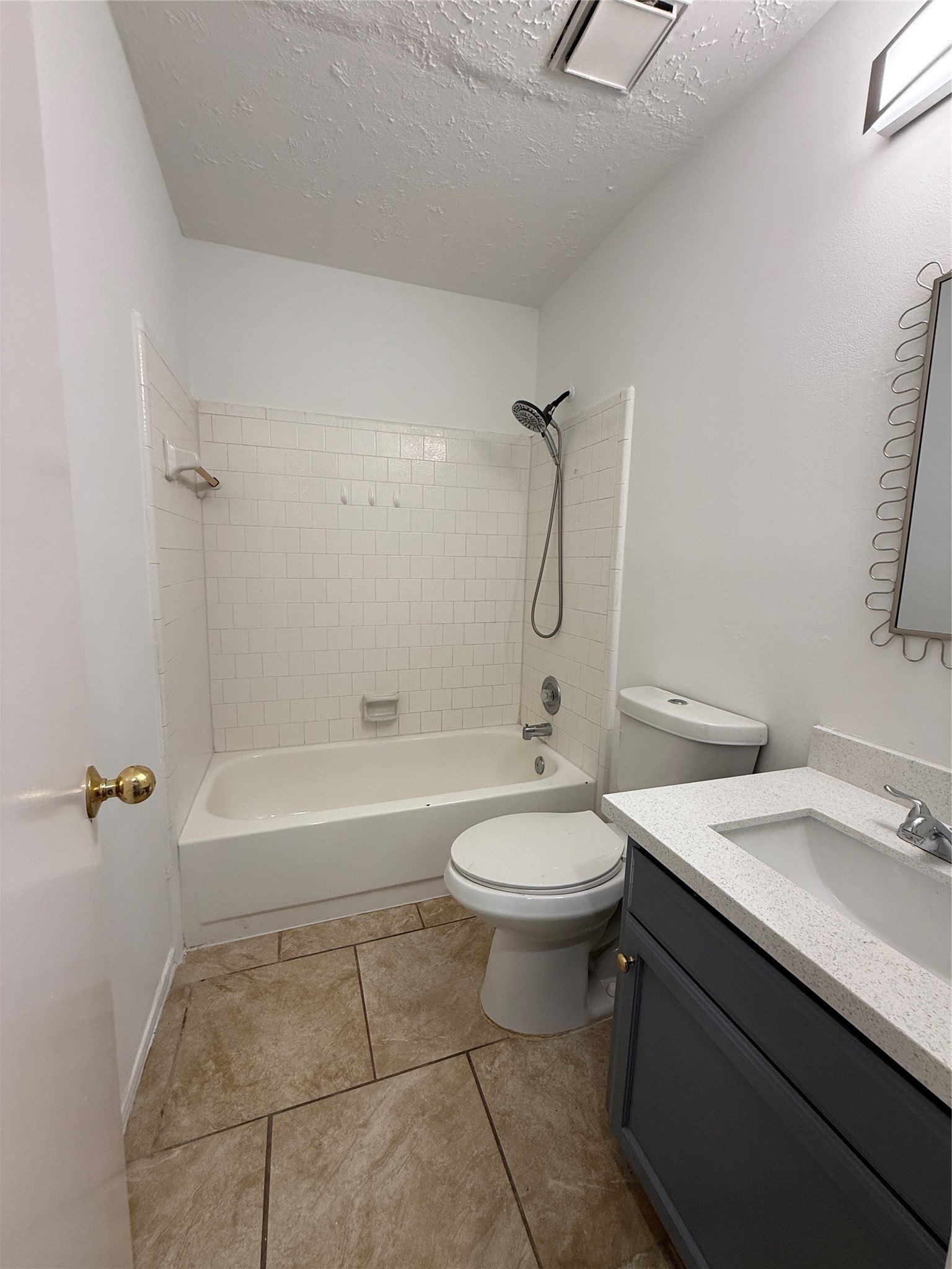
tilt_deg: -7.1
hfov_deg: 85.7
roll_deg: -1.5
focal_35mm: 14
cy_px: 634
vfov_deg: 102.1
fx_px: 513
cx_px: 476
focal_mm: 2.22
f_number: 2.2
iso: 160
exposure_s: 1/120
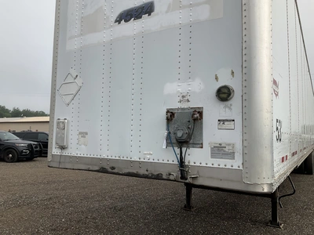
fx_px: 263
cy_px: 118
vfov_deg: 48.2
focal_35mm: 29
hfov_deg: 61.7
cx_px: 157
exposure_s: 1/1626
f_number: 1.8
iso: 25
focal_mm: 3
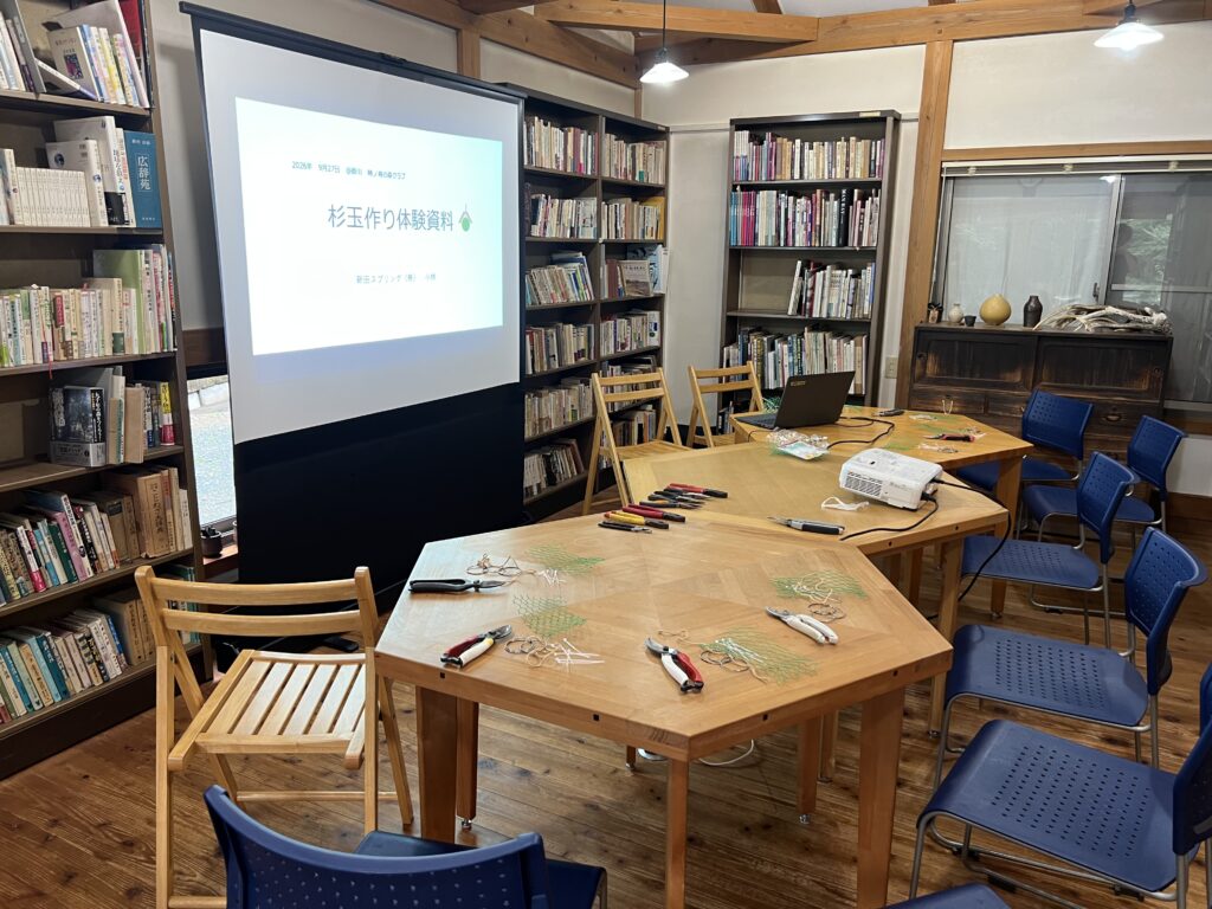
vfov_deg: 53.1
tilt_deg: -12.1
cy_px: 454
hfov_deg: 67.3
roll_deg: -0.6
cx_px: 606
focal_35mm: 26
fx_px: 910
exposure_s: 1/60
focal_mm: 5.7
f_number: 1.5
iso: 80
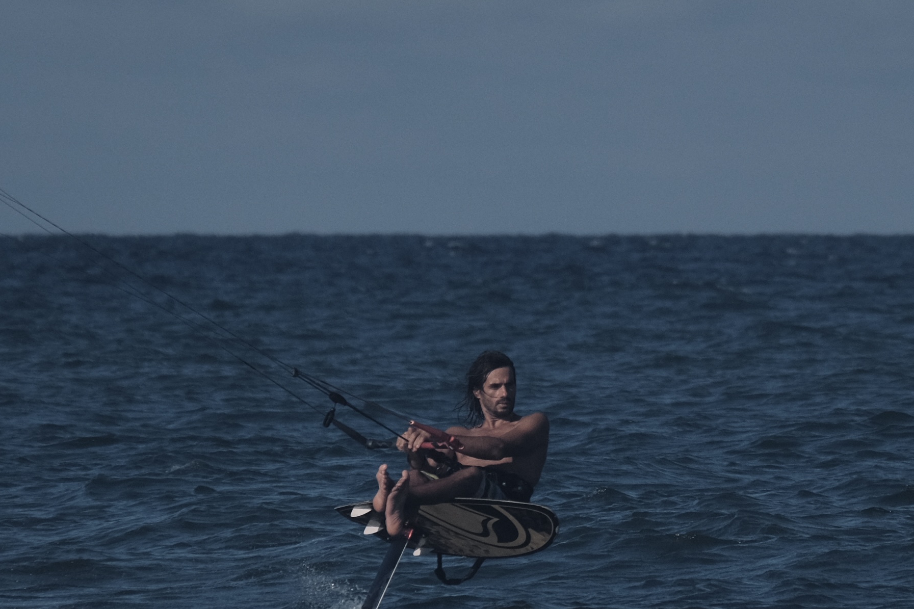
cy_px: 362
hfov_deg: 4.8
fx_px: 10890
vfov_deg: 3.2
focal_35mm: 429
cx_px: 442
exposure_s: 1/1600
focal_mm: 230
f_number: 6.7
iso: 500
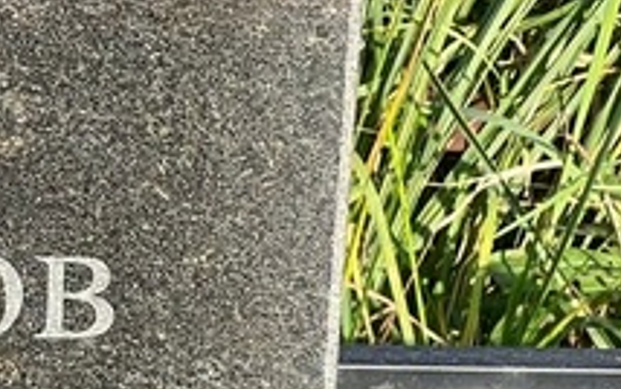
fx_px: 5165
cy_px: 546
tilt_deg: -22.5
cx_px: -258
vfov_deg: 4.3
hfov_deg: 6.8
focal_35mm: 305
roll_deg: -1.2
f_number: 2.8
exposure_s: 1/216
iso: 32
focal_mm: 9
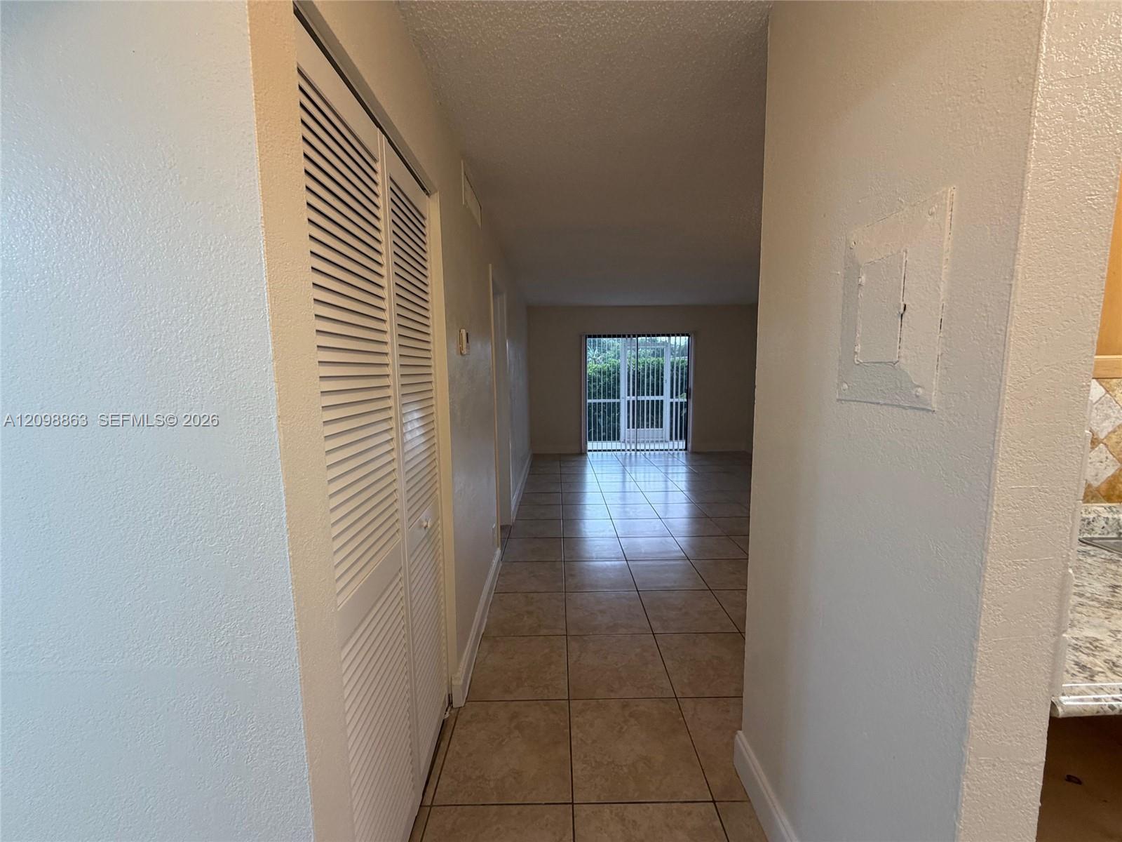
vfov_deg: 85.7
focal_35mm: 14
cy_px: 421
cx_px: 561
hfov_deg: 102.1
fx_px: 454
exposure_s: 1/60
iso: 160
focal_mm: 2.22
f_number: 2.2
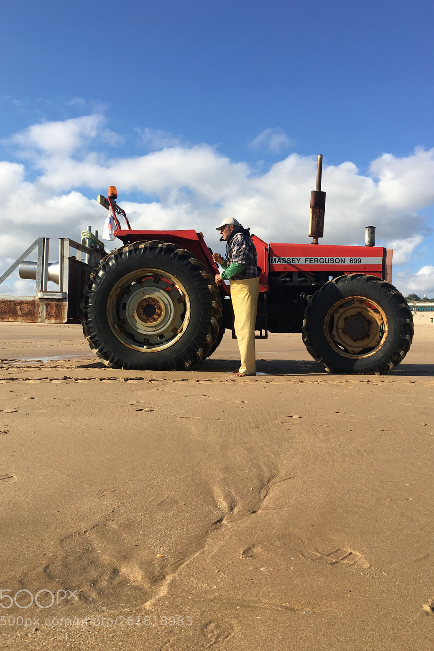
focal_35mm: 31
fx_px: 561
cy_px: 319
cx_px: 225
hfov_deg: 42.3
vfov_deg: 60.3
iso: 25
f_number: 2.2
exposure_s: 1/1789
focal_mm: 4.15
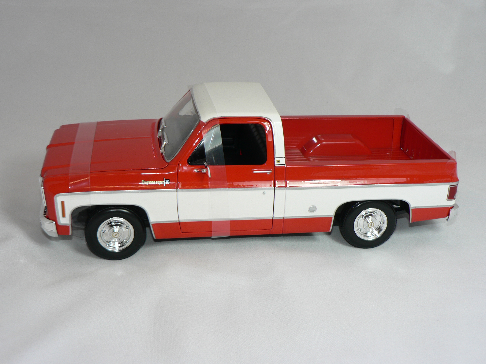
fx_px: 702
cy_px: 182
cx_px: 243
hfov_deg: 38.2
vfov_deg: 29.1
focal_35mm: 50
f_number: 2.8
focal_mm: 8.3
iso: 80
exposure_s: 1/60
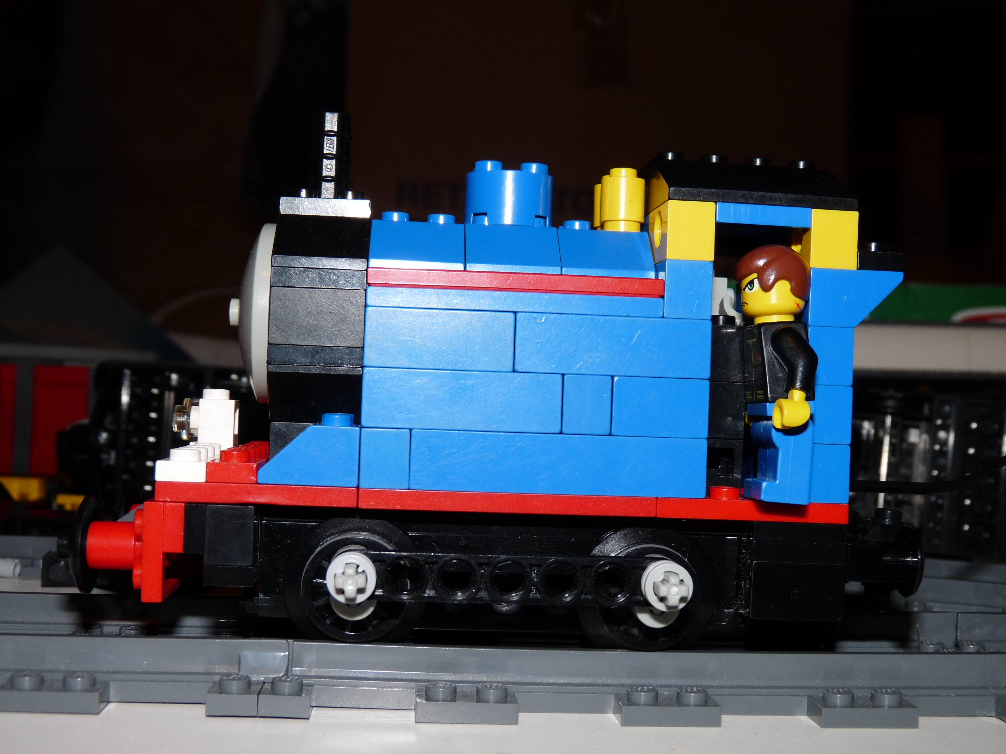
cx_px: 503
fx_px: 1279
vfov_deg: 32.9
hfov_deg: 42.9
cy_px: 377
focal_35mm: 44
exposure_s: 1/60
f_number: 4
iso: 100
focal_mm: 7.8
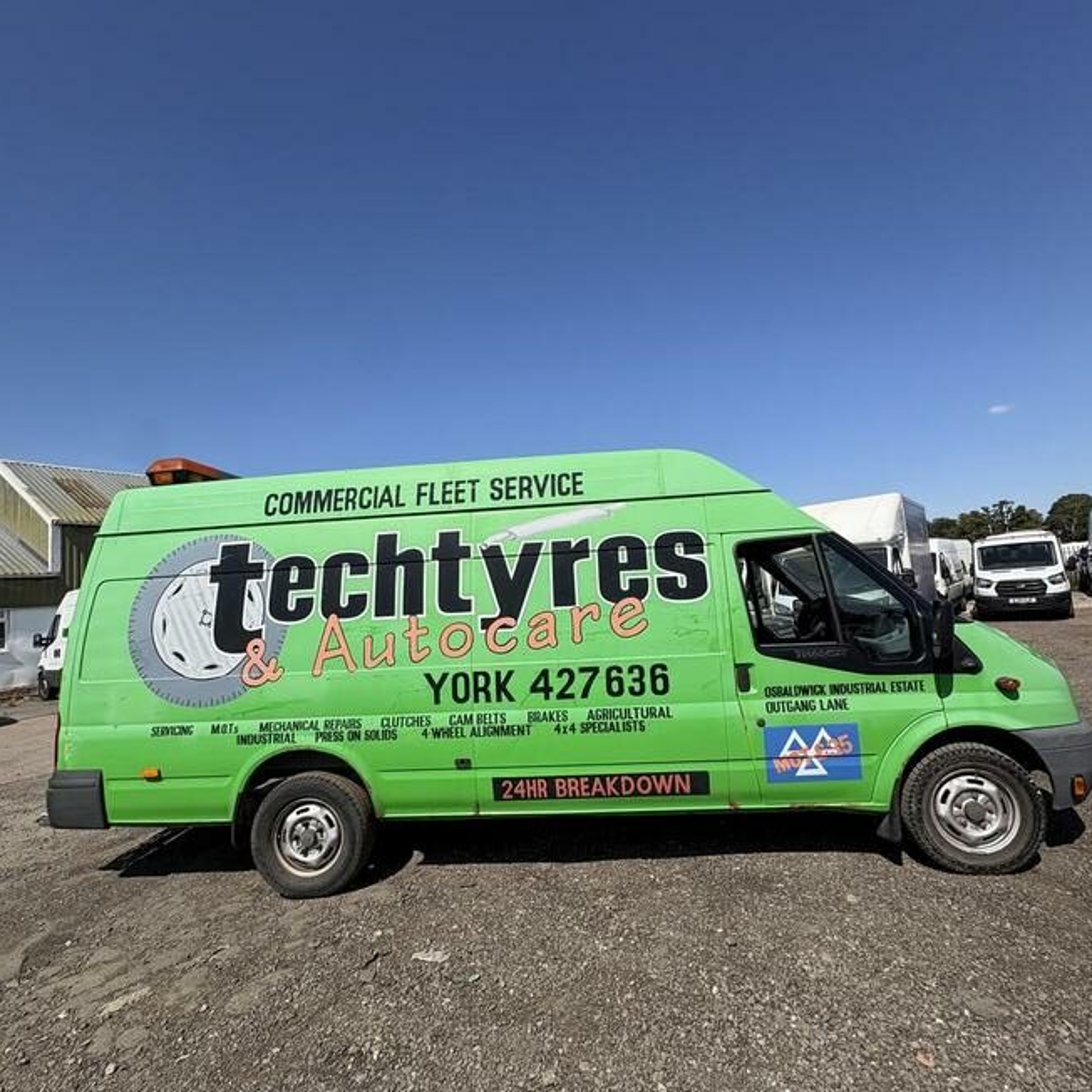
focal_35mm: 17
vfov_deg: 84.0
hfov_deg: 84.0
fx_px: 607
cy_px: 534
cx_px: 559
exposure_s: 1/3106
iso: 40
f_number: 2.2
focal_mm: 2.22
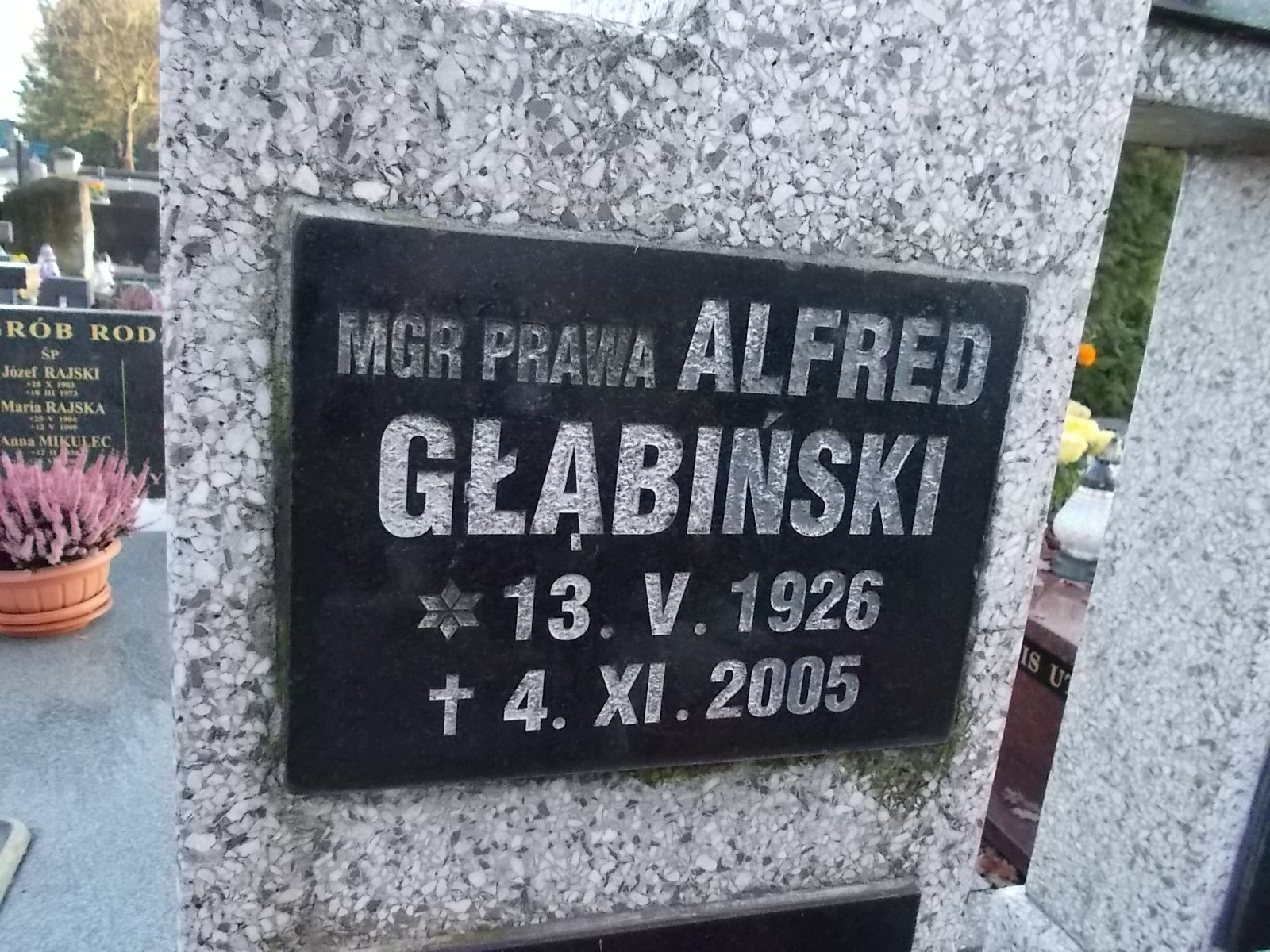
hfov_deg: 67.3
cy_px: 476
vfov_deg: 53.1
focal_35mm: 26
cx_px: 635
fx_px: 954
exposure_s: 1/160
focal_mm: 4.6
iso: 400
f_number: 3.2
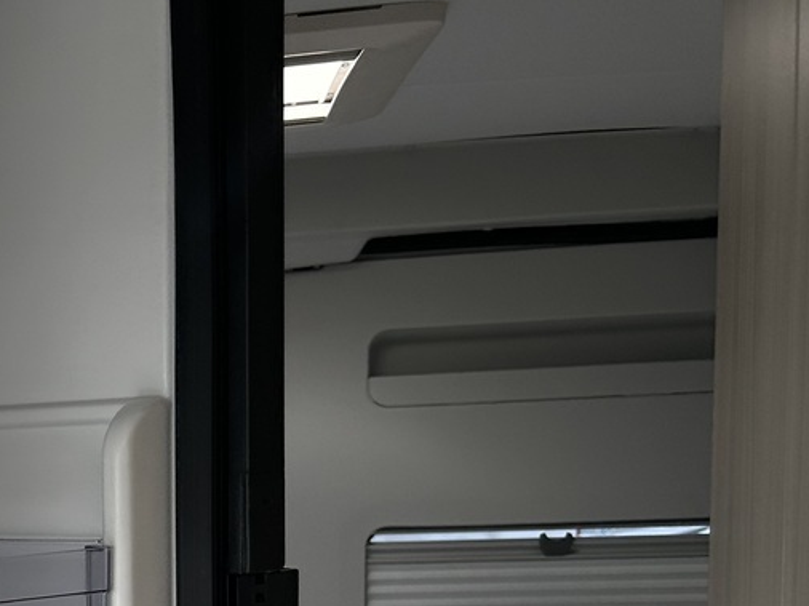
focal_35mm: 74
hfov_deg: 22.7
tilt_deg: -3.6
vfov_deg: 19.1
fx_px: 1729
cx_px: -318
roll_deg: +3.3
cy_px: 659
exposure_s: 1/380
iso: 50
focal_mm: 5.7
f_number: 1.5
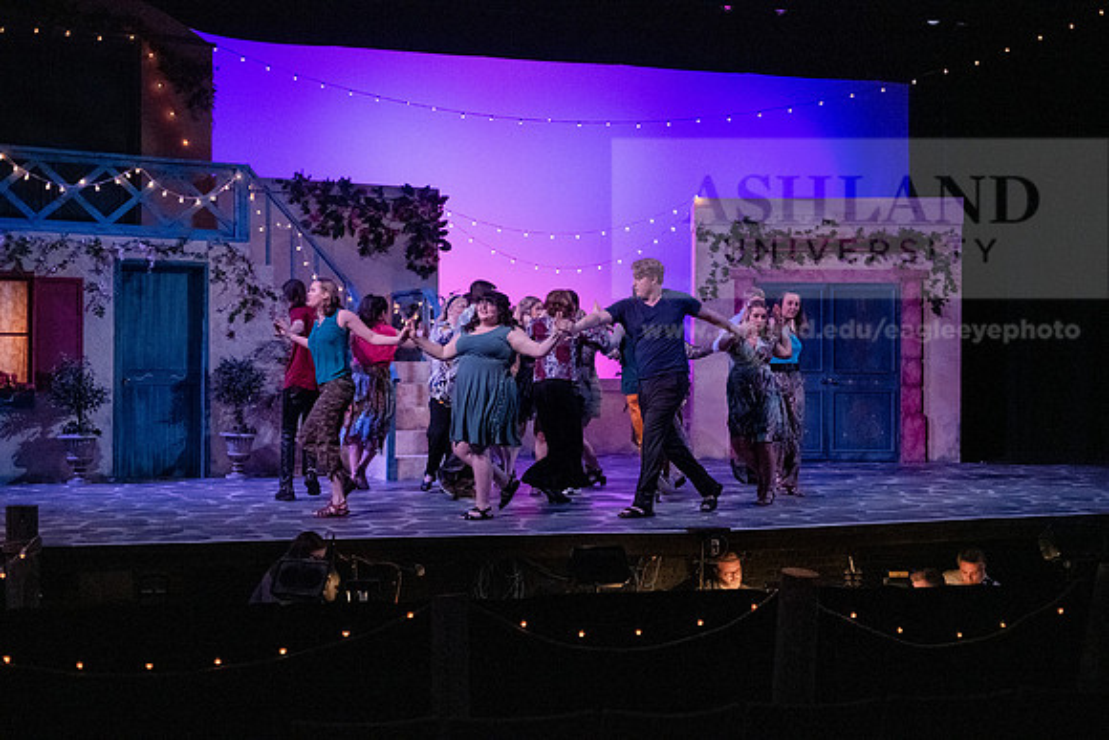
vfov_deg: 28.1
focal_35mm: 48
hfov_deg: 41.1
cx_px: 554
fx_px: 1479
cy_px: 370
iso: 8000
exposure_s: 1/320
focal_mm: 48
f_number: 2.8
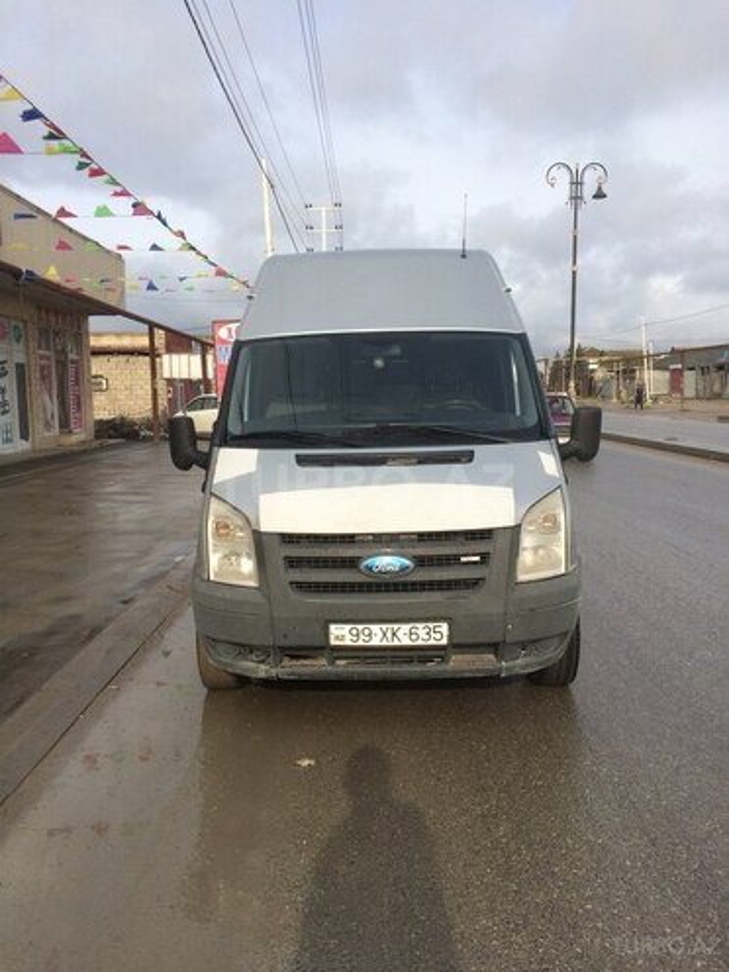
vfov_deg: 61.7
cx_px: 364
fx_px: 814
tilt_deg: -8.2
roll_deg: +0.1
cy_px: 486
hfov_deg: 48.2
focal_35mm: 29
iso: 32
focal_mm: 4.15
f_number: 2.2
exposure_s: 1/1866
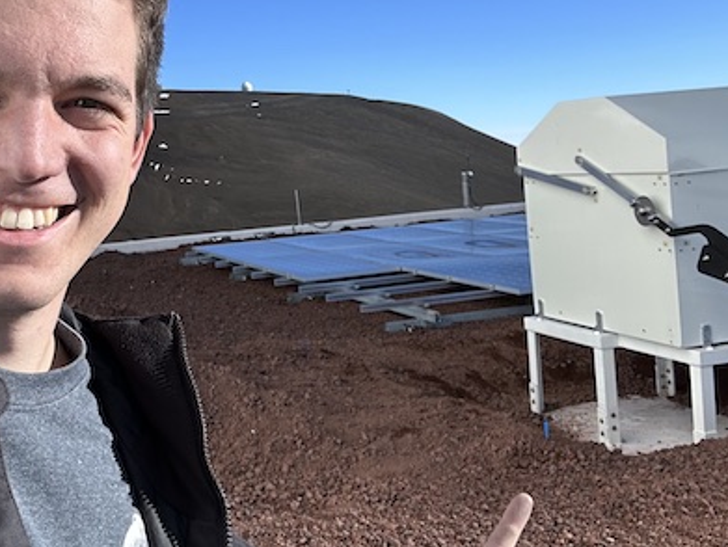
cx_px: 246
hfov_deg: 39.9
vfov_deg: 30.7
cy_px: 182
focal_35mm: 47
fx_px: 989
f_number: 1.9
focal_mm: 2.69
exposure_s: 1/1739
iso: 25
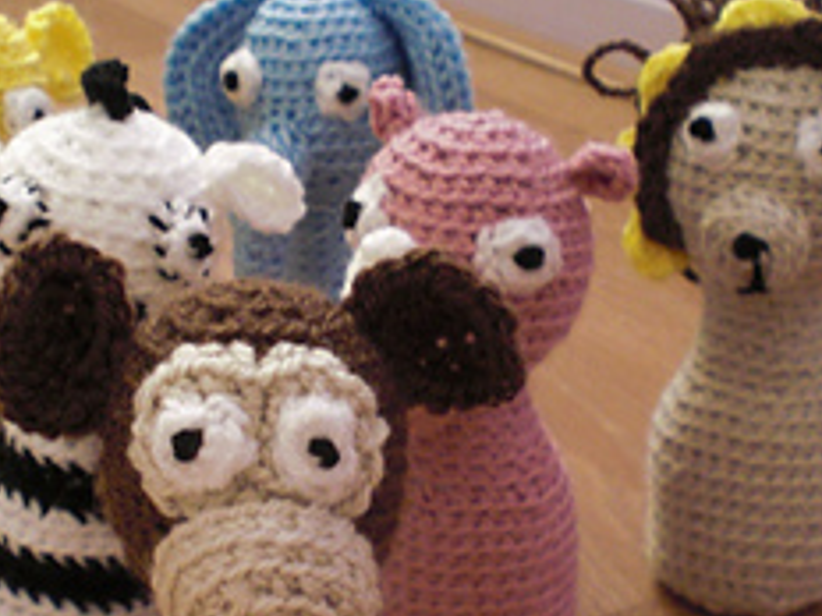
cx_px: 361
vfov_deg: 17.9
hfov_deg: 23.8
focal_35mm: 82
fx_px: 1947
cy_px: 458
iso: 200
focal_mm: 6.3
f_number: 3.1
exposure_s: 1/10
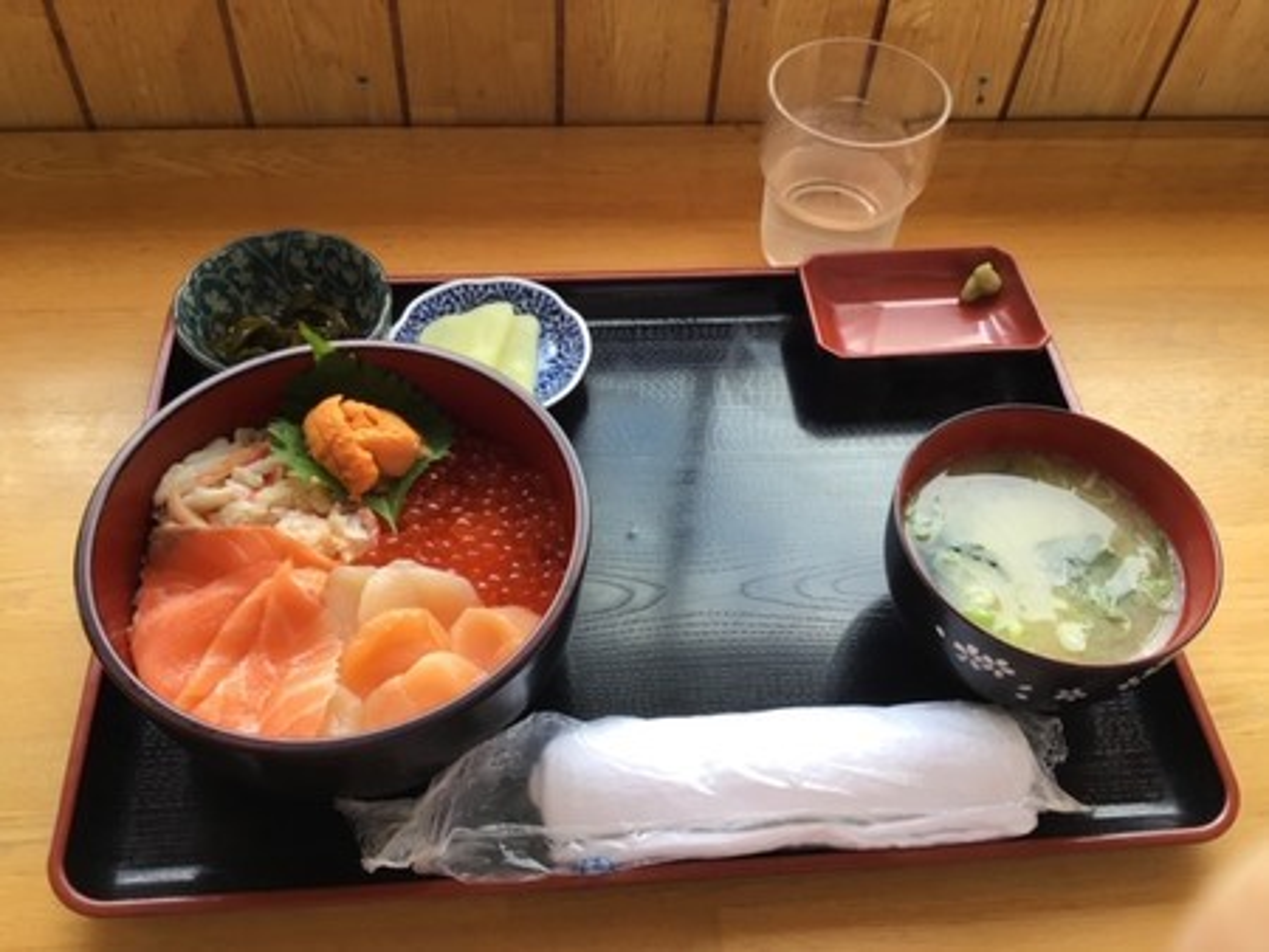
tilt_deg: -53.1
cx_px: 634
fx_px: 1137
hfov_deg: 58.3
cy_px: 476
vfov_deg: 45.5
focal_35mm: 31
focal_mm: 3.3
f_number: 2.4
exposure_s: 1/120
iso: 40
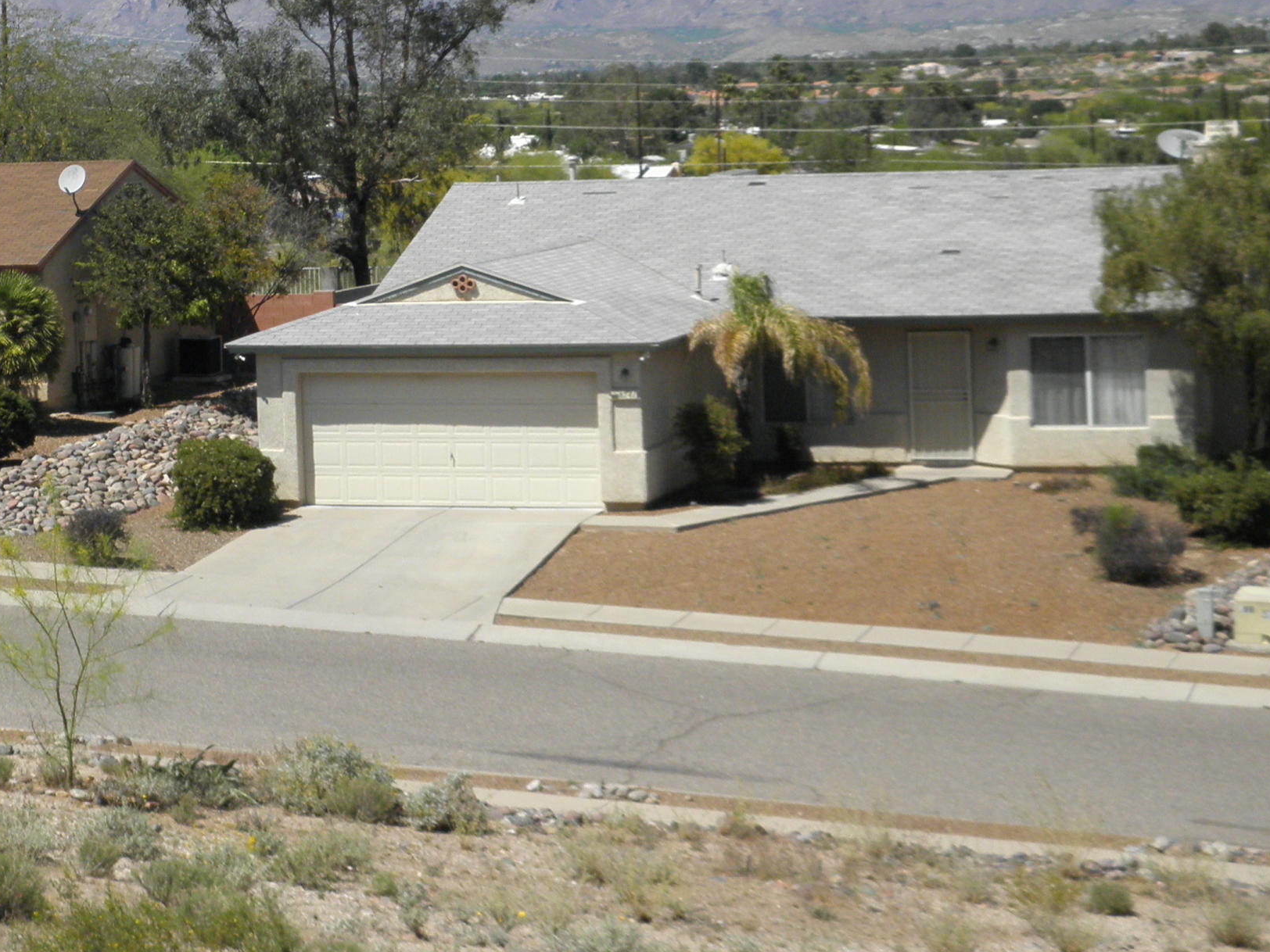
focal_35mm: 109
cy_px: 194
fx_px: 3999
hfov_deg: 17.8
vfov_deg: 13.5
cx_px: 111
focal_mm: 10.6
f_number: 8.2
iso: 125
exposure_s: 1/320
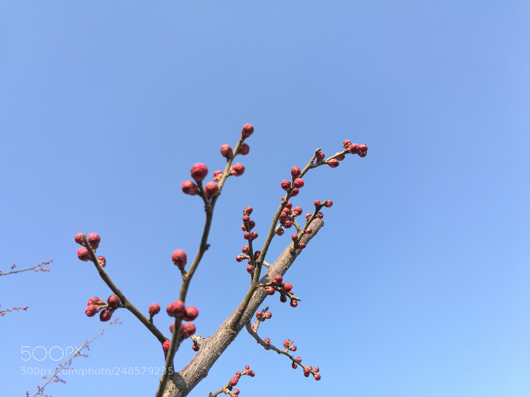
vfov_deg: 51.4
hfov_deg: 65.3
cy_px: 198
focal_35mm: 27
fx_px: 413
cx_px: 265
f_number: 2.2
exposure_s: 1/286
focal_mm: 4.5
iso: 50
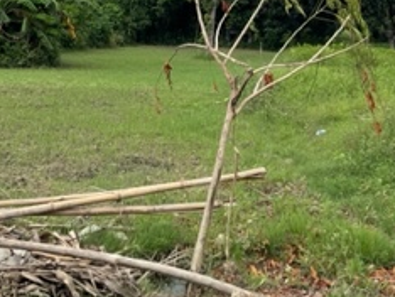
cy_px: -12
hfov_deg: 27.4
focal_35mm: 71
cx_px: 199
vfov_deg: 20.0
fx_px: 811
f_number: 1.6
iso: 32
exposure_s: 1/3344
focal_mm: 5.1
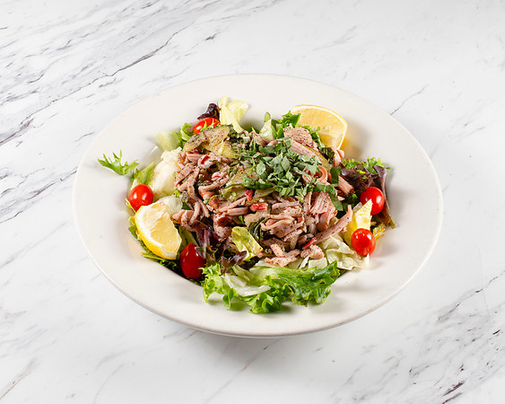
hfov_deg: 30.1
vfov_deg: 24.3
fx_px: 937
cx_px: 252
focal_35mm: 63
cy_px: 206
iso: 200
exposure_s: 1/200
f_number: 11
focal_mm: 50
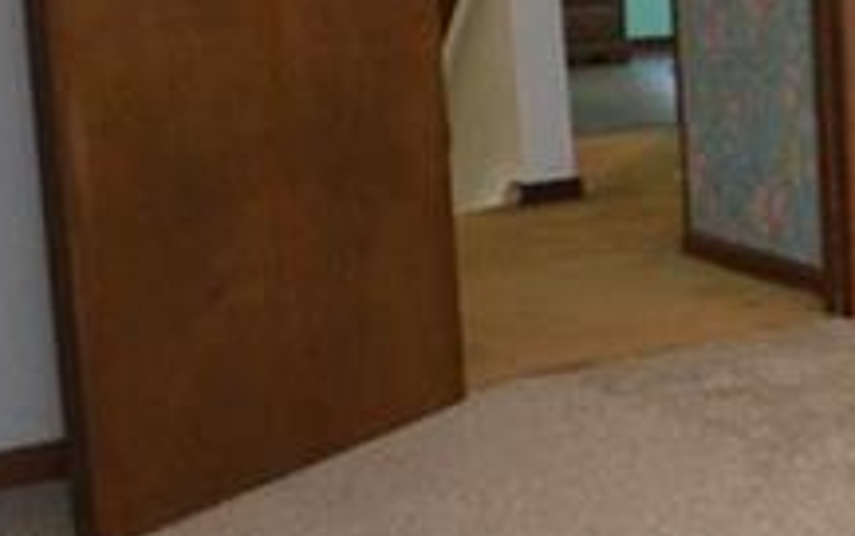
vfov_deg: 17.8
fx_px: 1679
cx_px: 1840
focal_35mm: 72
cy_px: 43
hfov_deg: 17.2
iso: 1100
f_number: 4
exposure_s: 1/60
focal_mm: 10
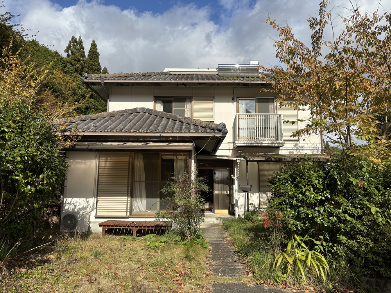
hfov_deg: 67.3
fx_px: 294
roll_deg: -0.5
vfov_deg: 53.1
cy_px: 146
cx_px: 196
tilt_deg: +7.8
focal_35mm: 26
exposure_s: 1/3937
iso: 50
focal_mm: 5.96
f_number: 1.6
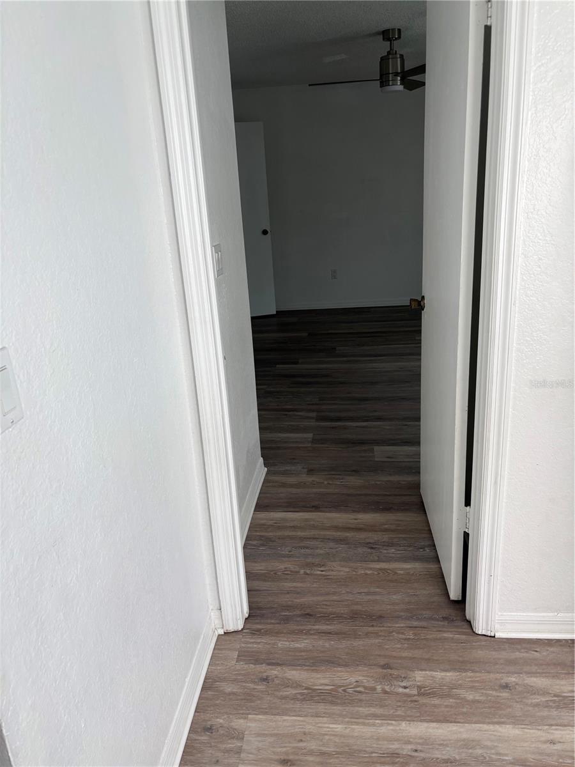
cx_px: 288
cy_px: 384
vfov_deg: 67.3
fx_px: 576
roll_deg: +3.6
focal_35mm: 26
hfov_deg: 53.1
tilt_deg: -17.8
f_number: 1.6
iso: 80
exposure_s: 1/121
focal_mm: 5.96
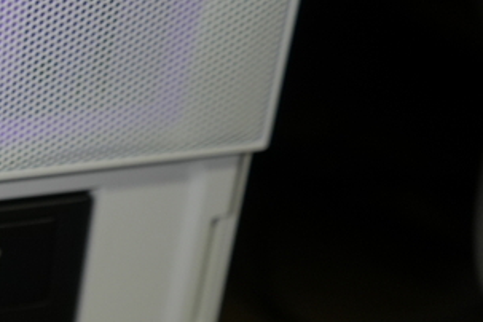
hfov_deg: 16.0
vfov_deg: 12.0
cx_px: -346
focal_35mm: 111
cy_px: 413
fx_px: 1489
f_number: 4
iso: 1000
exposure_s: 1/160
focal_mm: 28
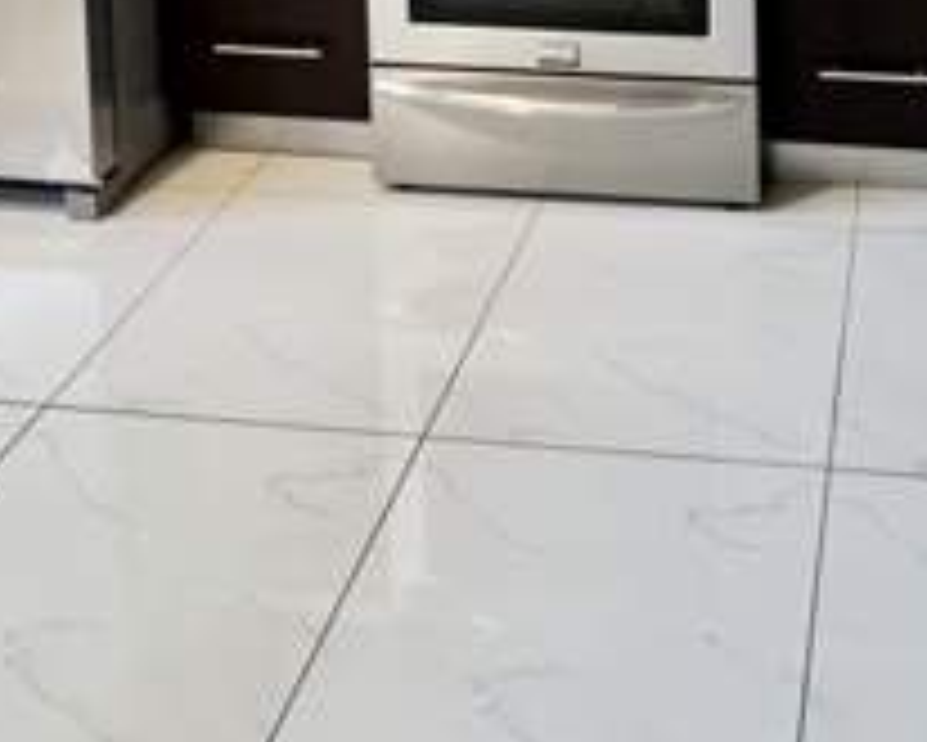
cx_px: 760
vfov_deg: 21.7
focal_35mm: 53
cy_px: -486
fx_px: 1455
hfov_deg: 34.1
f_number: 2.2
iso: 400
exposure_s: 1/60
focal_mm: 2.22
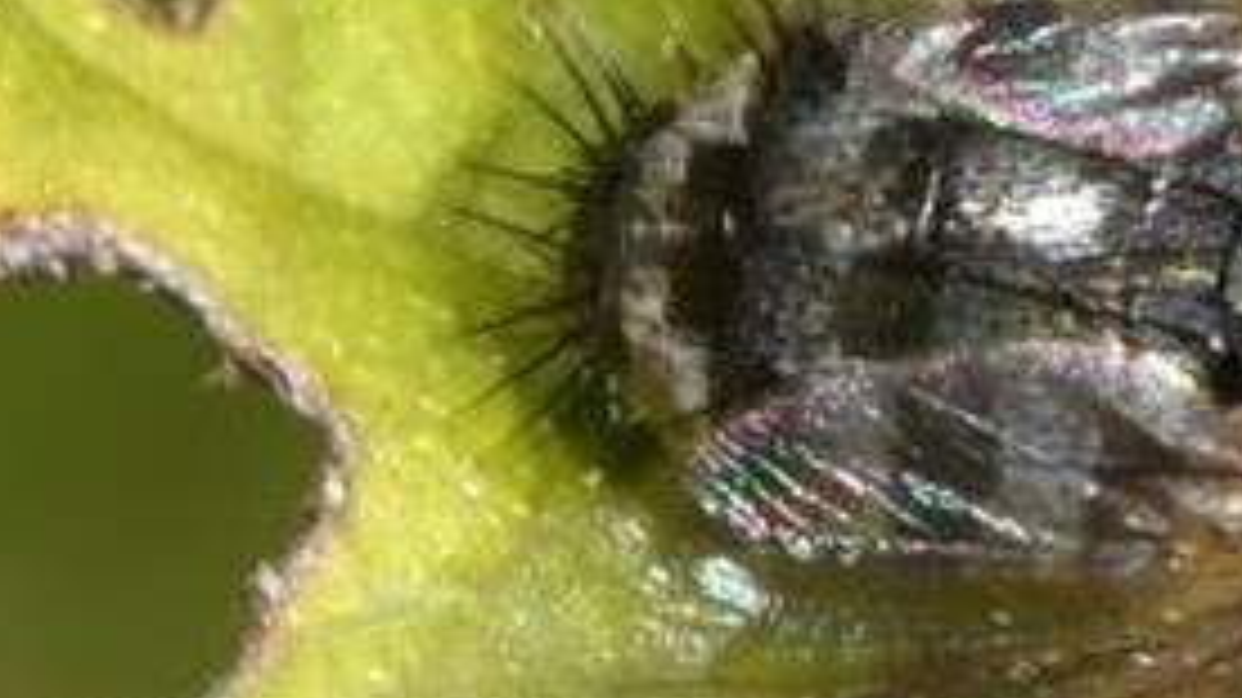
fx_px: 18890
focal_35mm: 574
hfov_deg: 3.8
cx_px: 1487
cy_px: 266
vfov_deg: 2.1
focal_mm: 105
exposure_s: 1/125
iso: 250
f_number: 29
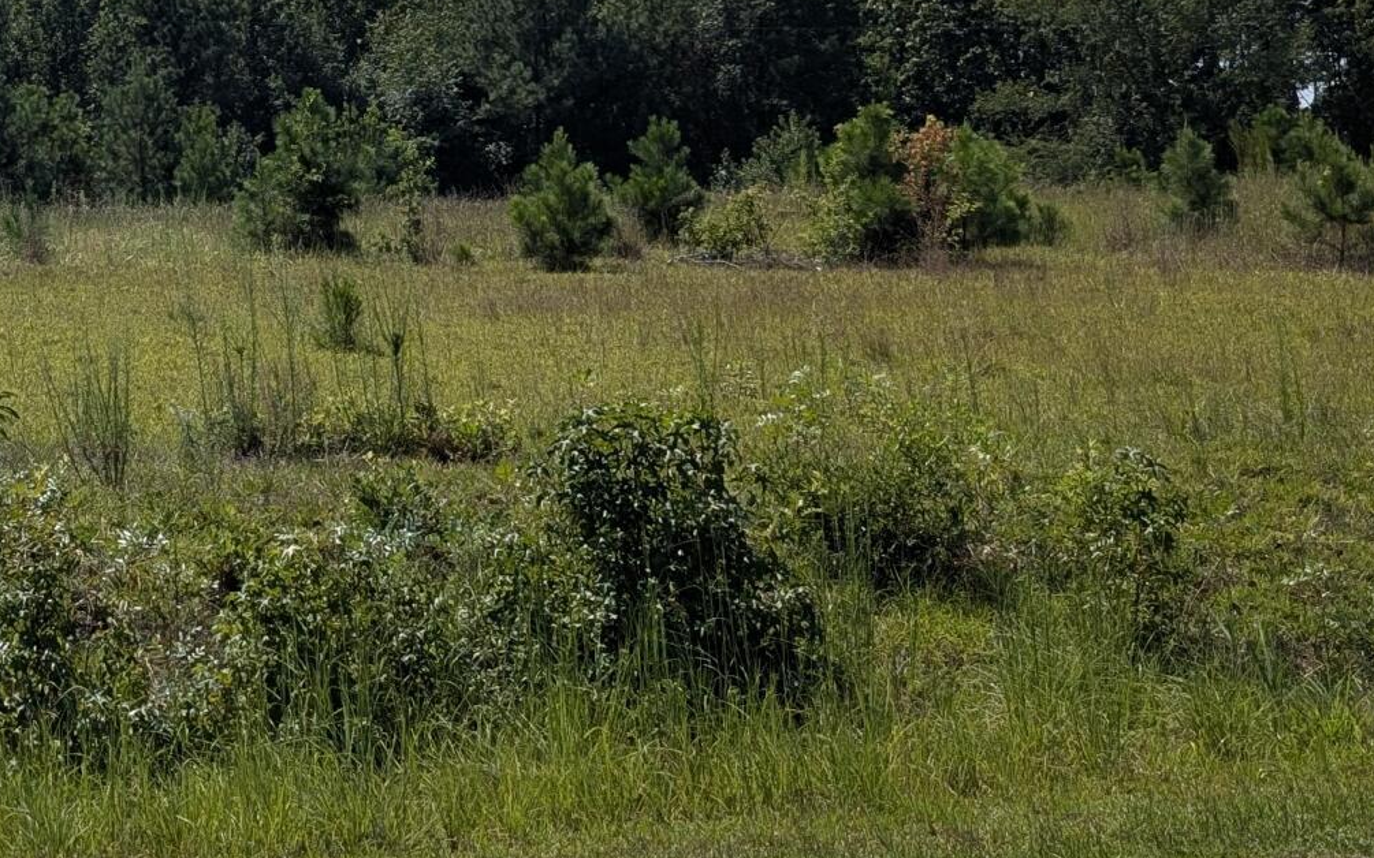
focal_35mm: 76
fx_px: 2846
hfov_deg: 24.7
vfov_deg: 17.0
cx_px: -256
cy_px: 175
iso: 21
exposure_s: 1/1232
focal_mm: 6.9
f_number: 1.68
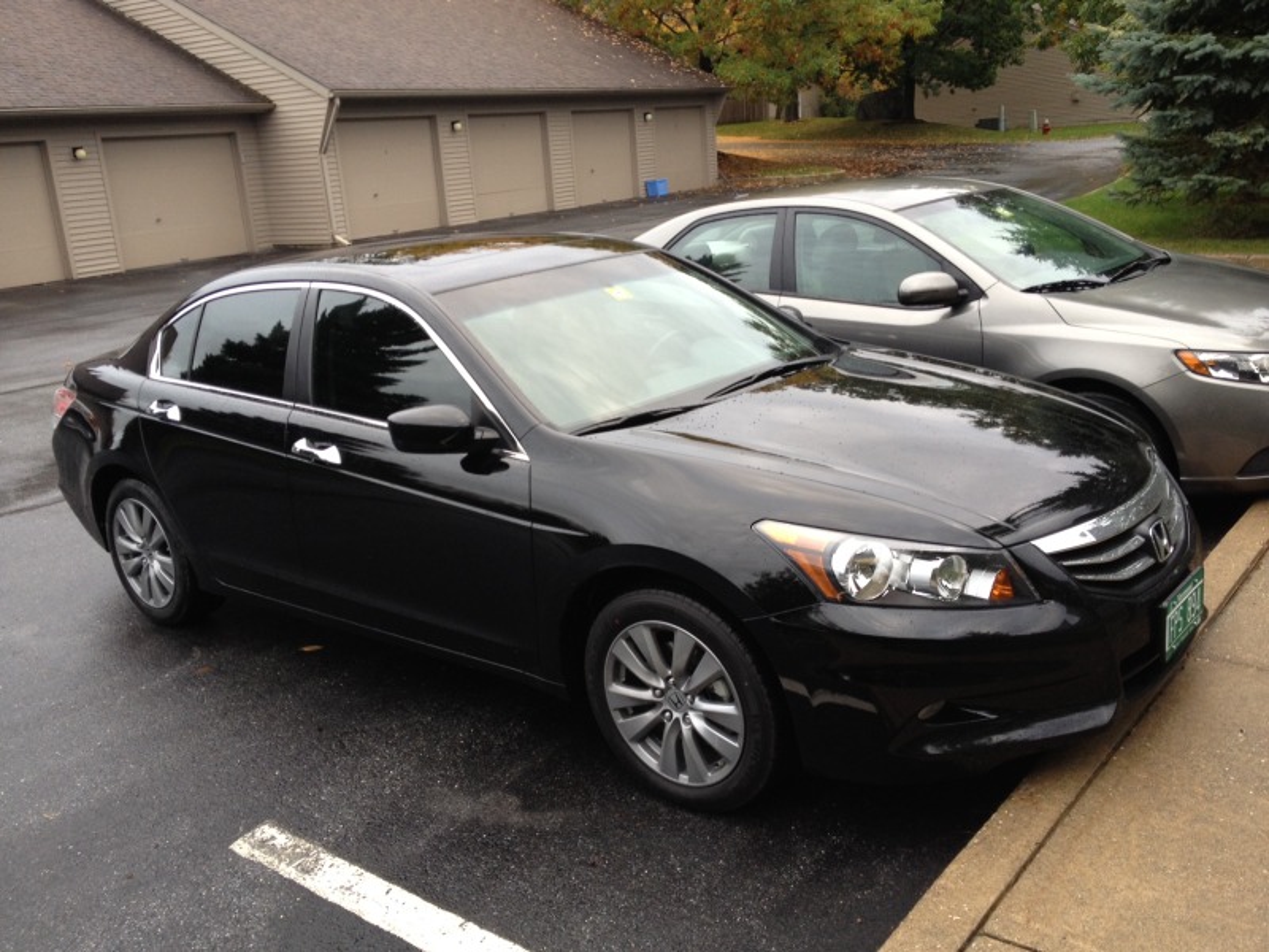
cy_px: 476
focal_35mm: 35
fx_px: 1283
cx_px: 634
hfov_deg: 52.6
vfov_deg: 40.7
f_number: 2.4
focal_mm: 4.3
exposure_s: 1/30
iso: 50
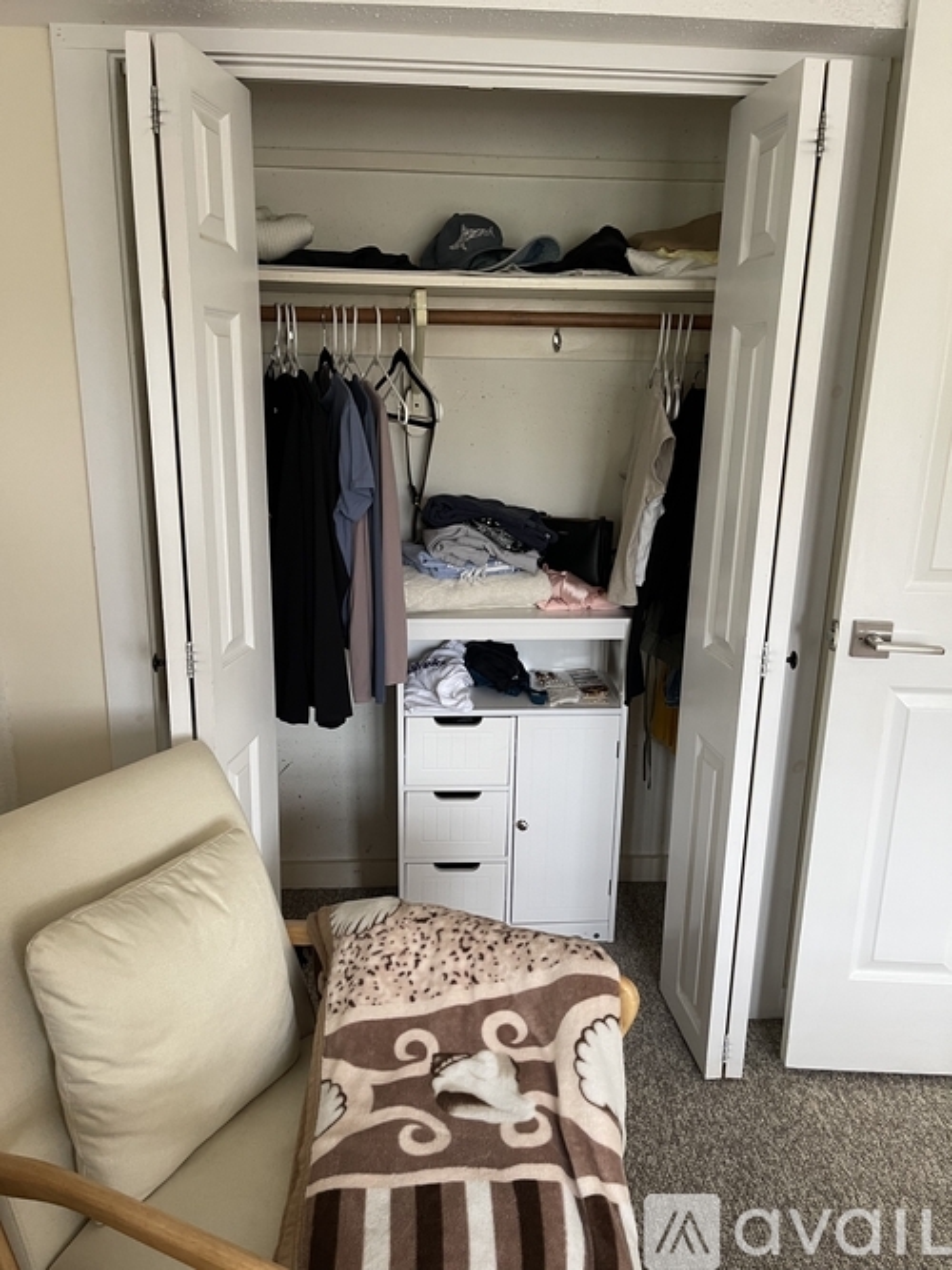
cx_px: 476
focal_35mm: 25
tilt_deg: -15.0
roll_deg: -0.7
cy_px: 635
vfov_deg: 69.4
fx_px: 917
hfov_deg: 54.9
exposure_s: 1/60
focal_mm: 5.1
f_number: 1.6
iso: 200
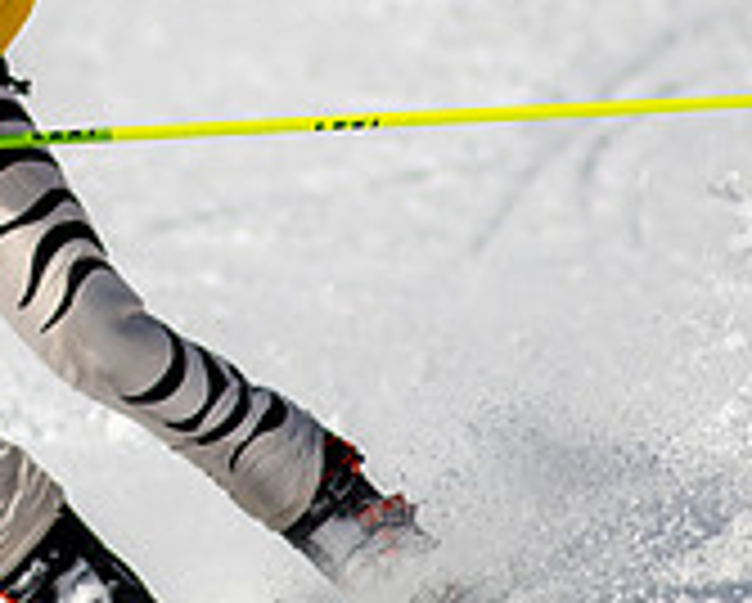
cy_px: 0
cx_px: -180
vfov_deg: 0.9
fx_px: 38571
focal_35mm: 1731
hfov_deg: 1.1
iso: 100
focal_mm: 300
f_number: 2.8
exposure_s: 1/6400
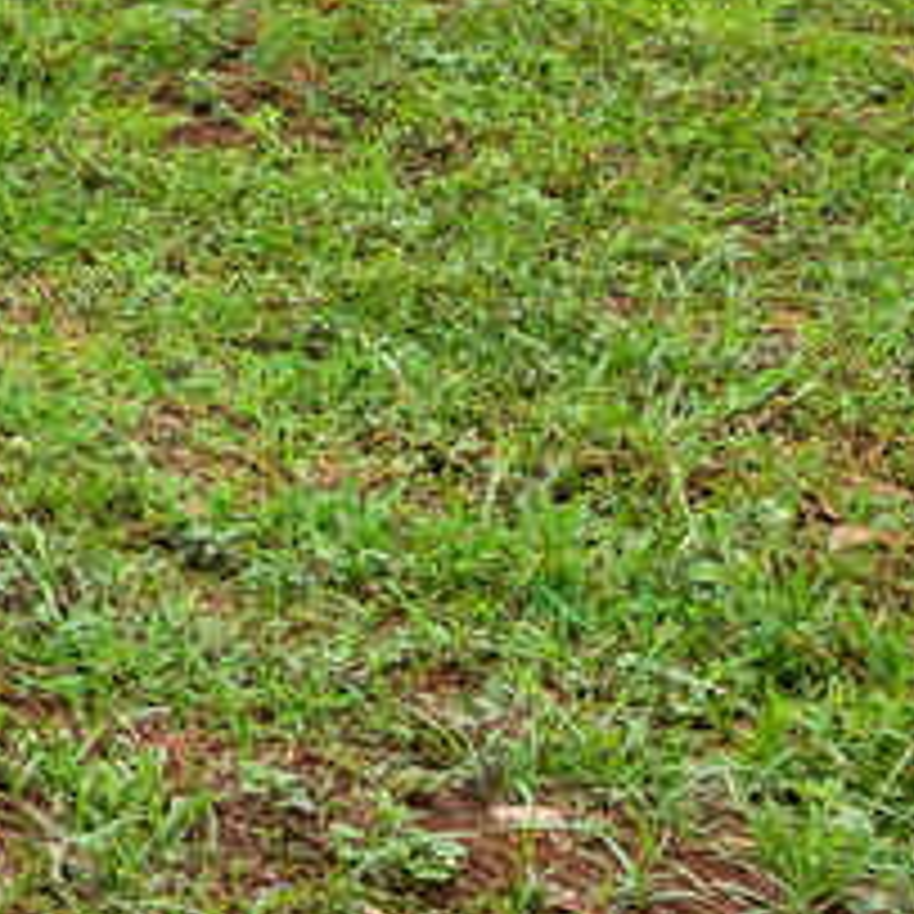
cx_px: -1580
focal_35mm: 107
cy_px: -362
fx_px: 3196
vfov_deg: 15.3
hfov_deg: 11.7
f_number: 8
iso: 200
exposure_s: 1/400
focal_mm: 16
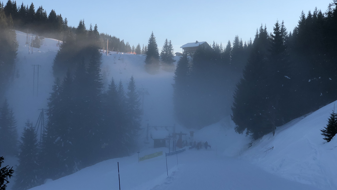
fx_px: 509
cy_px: 76
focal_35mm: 57
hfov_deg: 36.6
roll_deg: -0.9
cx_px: 169
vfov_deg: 21.1
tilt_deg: +3.9
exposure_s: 1/510
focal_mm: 6
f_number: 2.4
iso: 16
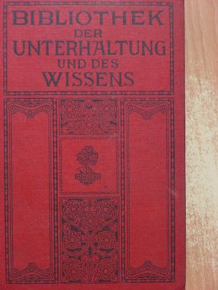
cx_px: 109
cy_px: 145
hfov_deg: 14.9
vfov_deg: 19.8
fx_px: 831
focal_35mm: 99
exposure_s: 1/19.1
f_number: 3.5
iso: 100
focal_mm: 16.5
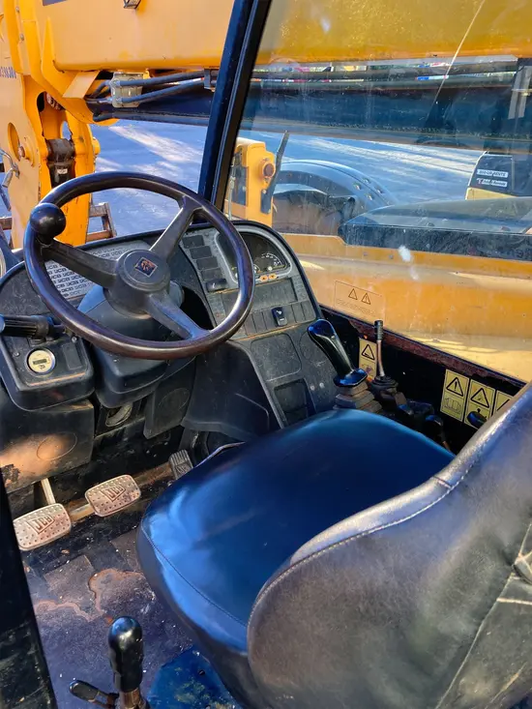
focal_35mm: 28
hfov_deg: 49.8
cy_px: 354
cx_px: 266
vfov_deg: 63.4
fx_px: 574
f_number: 1.8
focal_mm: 3.99
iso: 32
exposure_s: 1/121
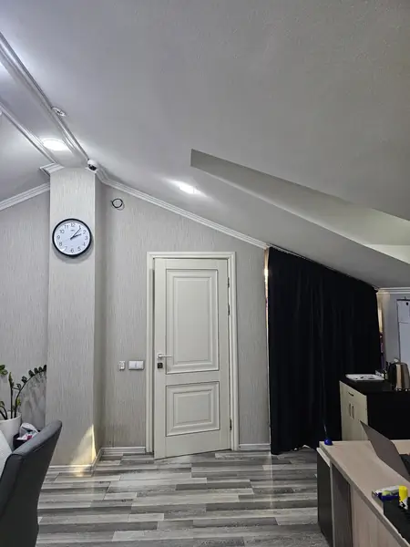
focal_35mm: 23
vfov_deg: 73.9
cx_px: 205
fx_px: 363
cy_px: 274
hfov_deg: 58.9
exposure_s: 1/100
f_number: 1.7
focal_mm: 6.3
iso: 400
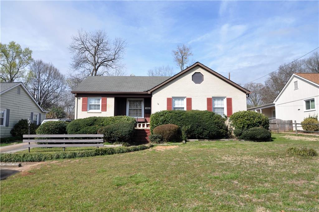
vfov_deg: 53.0
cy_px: 106
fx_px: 212
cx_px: 160
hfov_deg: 73.8
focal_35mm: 24
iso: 200
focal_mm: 16
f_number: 2.8
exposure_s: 1/4000
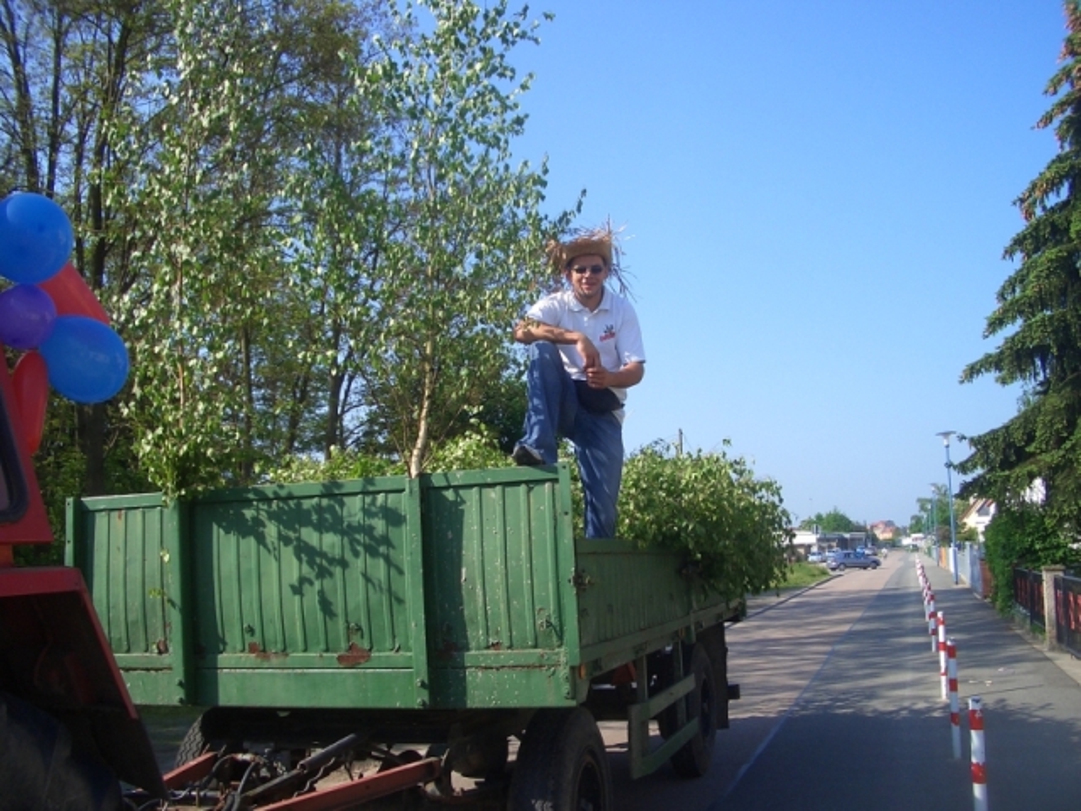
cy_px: 406
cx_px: 540
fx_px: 1093
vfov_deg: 40.7
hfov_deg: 52.6
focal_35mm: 35
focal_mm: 5.8
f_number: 4.3
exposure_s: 1/400
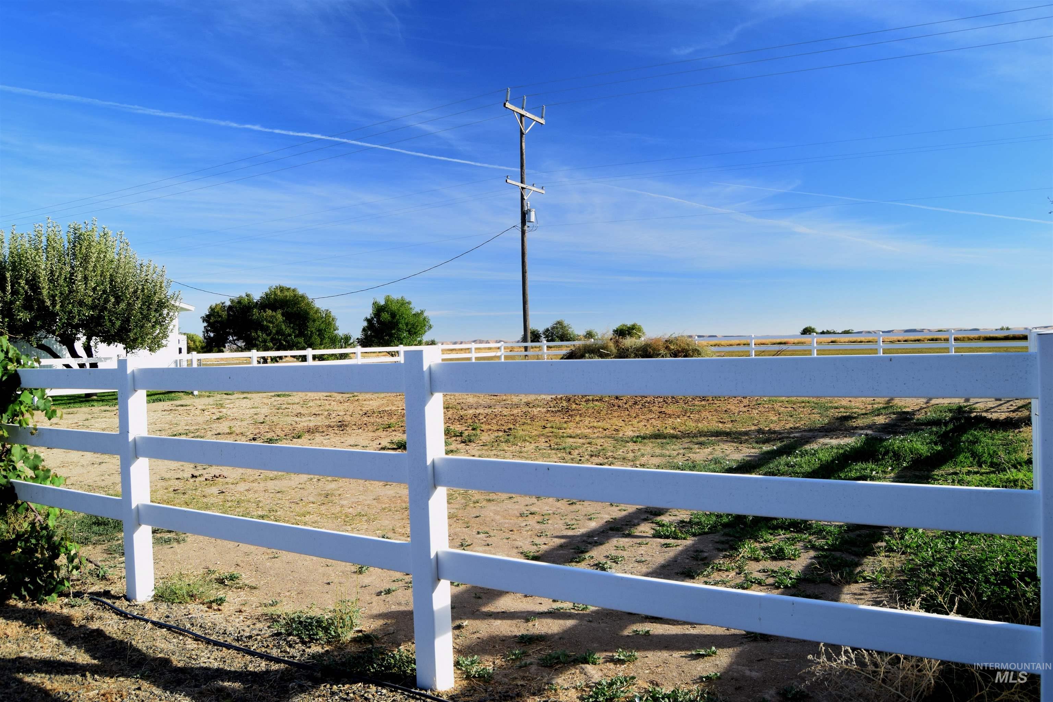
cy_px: 351
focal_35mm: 27
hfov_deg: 67.4
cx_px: 526
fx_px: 790
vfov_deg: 47.9
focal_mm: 18
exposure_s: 1/250
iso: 400
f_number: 8
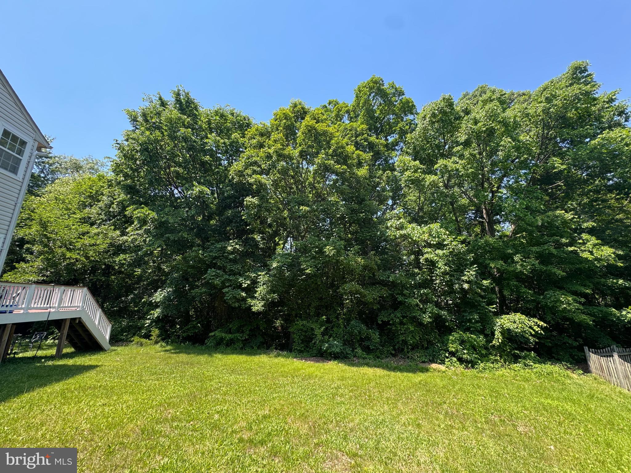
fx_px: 255
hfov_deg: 102.1
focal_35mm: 14
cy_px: 236
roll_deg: -0.1
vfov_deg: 85.7
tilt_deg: +13.0
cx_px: 316
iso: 40
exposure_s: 1/188
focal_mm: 2.22
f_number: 2.2
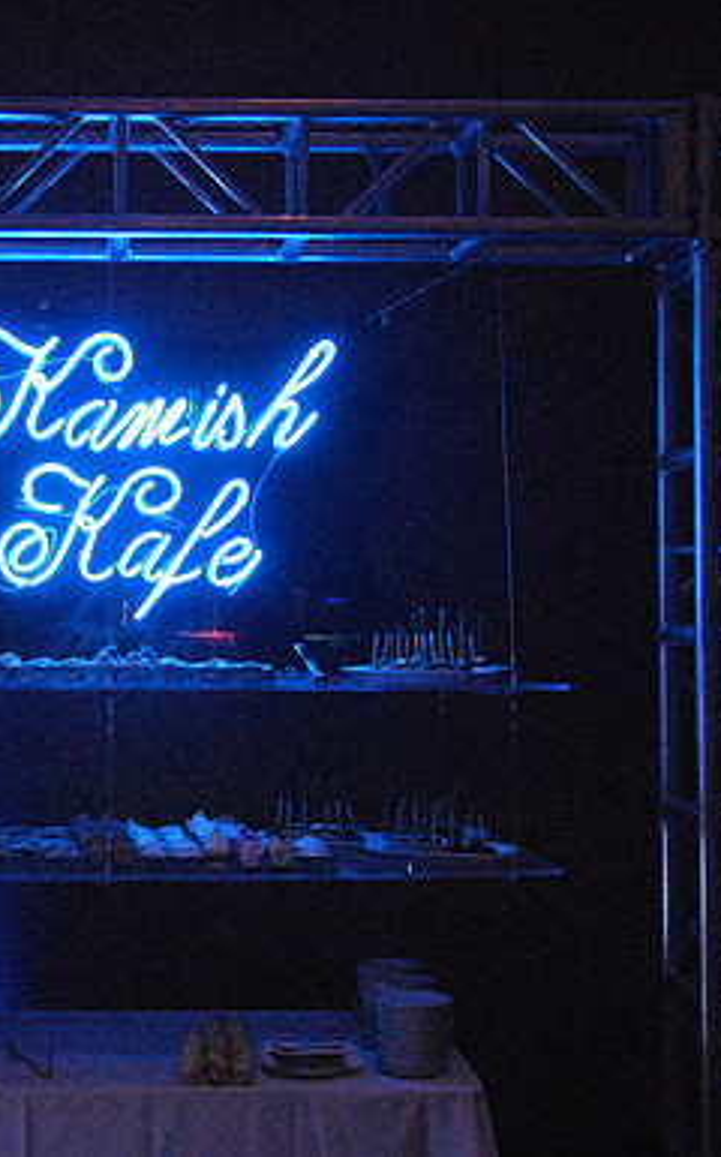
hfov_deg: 21.3
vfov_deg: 34.0
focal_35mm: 60
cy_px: 580
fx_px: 1890
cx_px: 123
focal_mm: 26
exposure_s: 1/60
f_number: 5
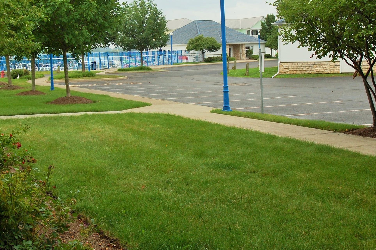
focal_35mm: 56
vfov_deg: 23.9
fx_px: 584
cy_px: 62
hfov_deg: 35.6
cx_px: 168
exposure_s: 1/250
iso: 200
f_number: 8
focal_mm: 24
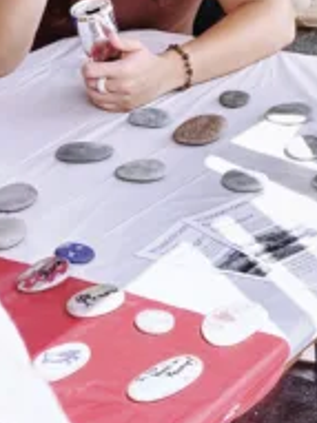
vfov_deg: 26.1
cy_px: -60
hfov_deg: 20.8
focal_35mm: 68
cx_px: 325
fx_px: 831
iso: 50
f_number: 1.6
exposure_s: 1/1550
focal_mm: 6
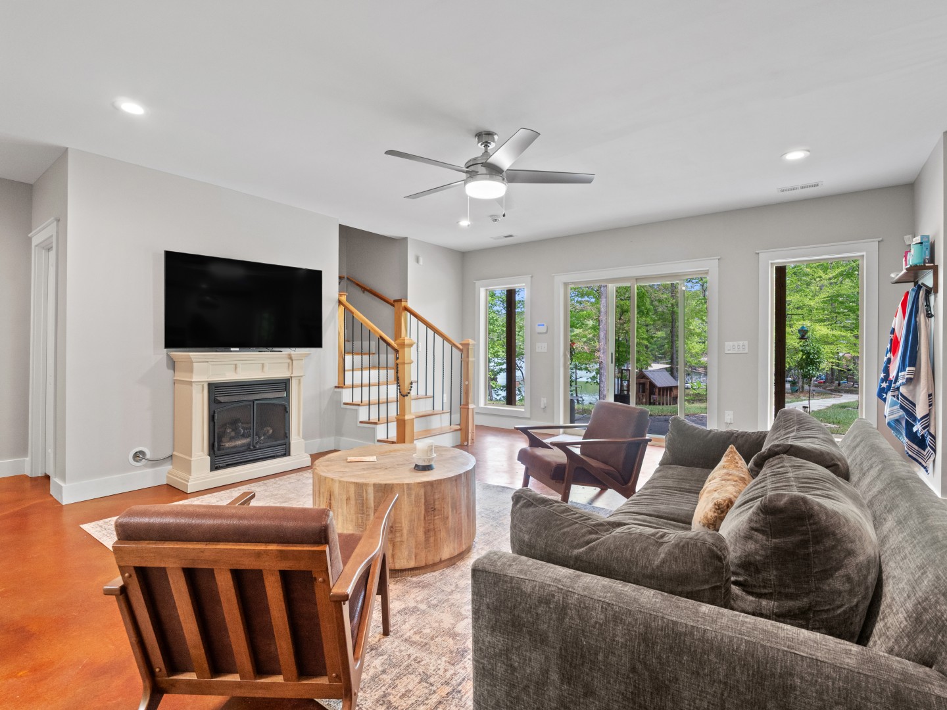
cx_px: 474
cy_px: 355
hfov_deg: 94.5
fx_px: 438
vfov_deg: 78.1
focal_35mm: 16
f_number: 5.6
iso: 400
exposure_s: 1/8
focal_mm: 8
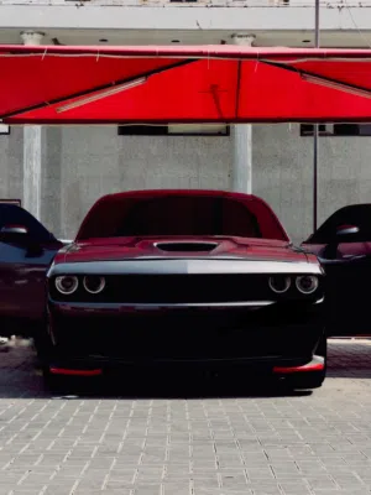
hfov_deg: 19.1
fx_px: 1100
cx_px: 186
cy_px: 248
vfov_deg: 25.3
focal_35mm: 77
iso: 32
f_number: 2.8
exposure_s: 1/354
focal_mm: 9
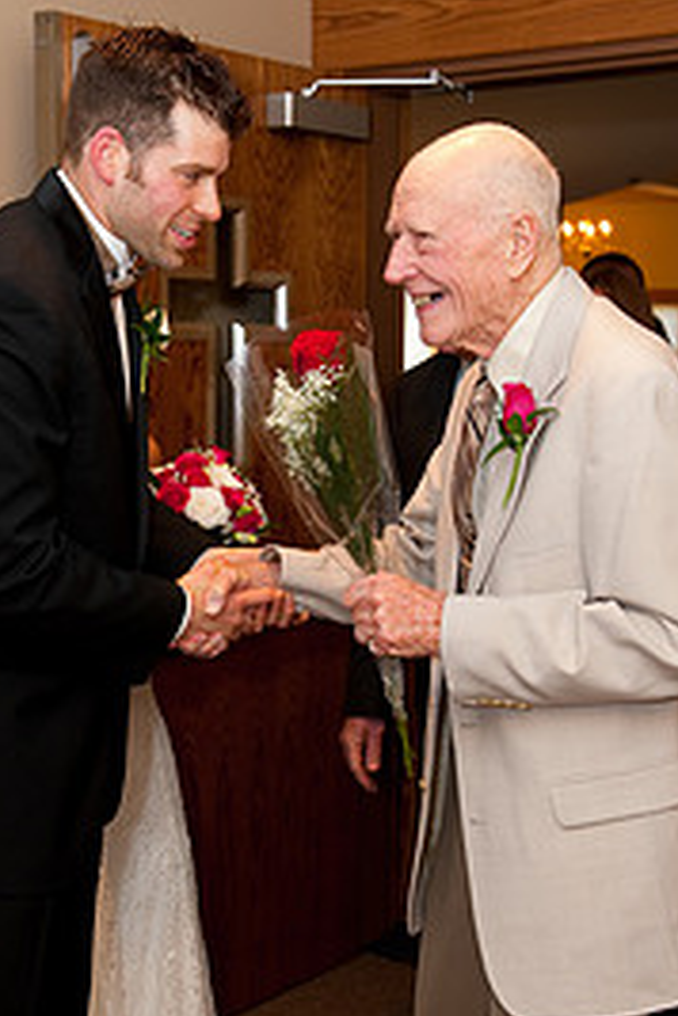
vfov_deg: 31.3
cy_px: 609
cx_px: 249
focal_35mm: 64
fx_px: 1808
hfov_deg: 21.2
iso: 400
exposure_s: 1/60
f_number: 4.5
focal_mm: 38
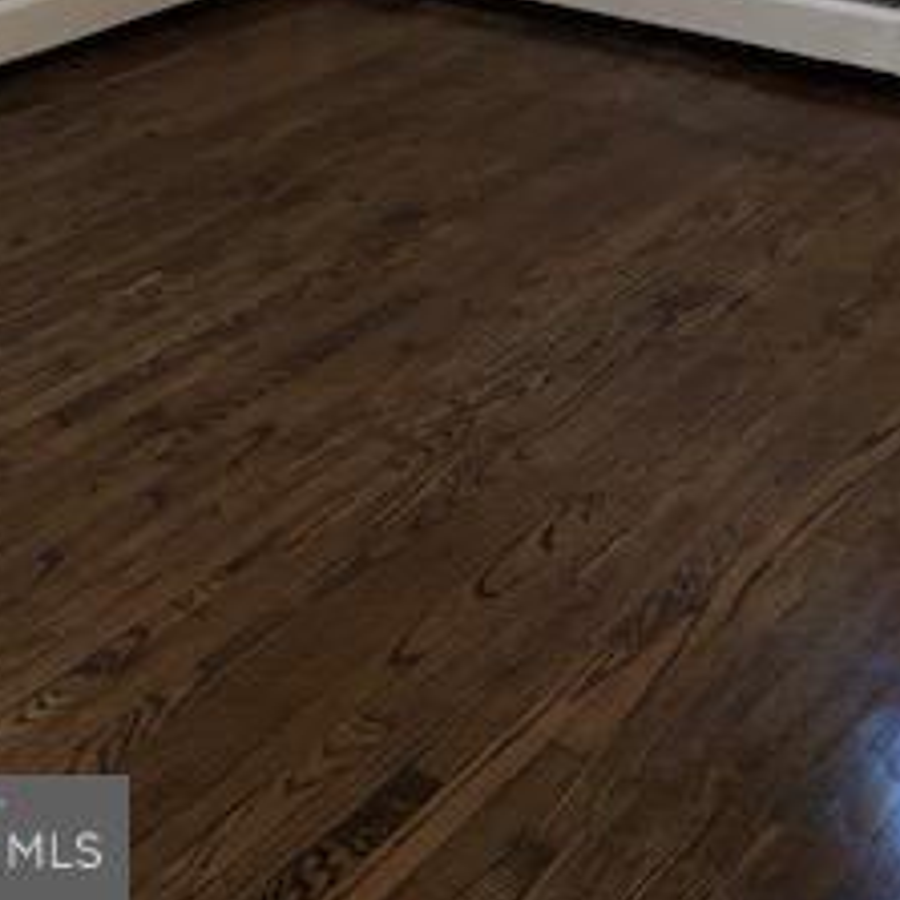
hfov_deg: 24.1
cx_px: 678
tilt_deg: -6.1
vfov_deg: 21.2
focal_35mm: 71
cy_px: -379
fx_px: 2088
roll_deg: -0.6
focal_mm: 3.99
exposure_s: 1/17
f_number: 1.8
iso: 40
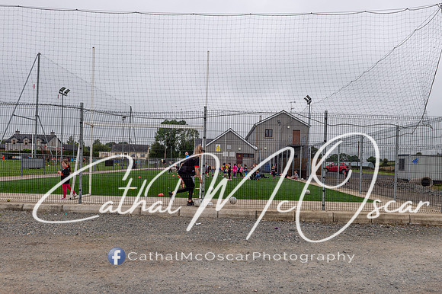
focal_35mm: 29
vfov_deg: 44.3
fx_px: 360
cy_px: 173
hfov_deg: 63.1
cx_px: 234
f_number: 7.1
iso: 125
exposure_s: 1/100
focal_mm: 24
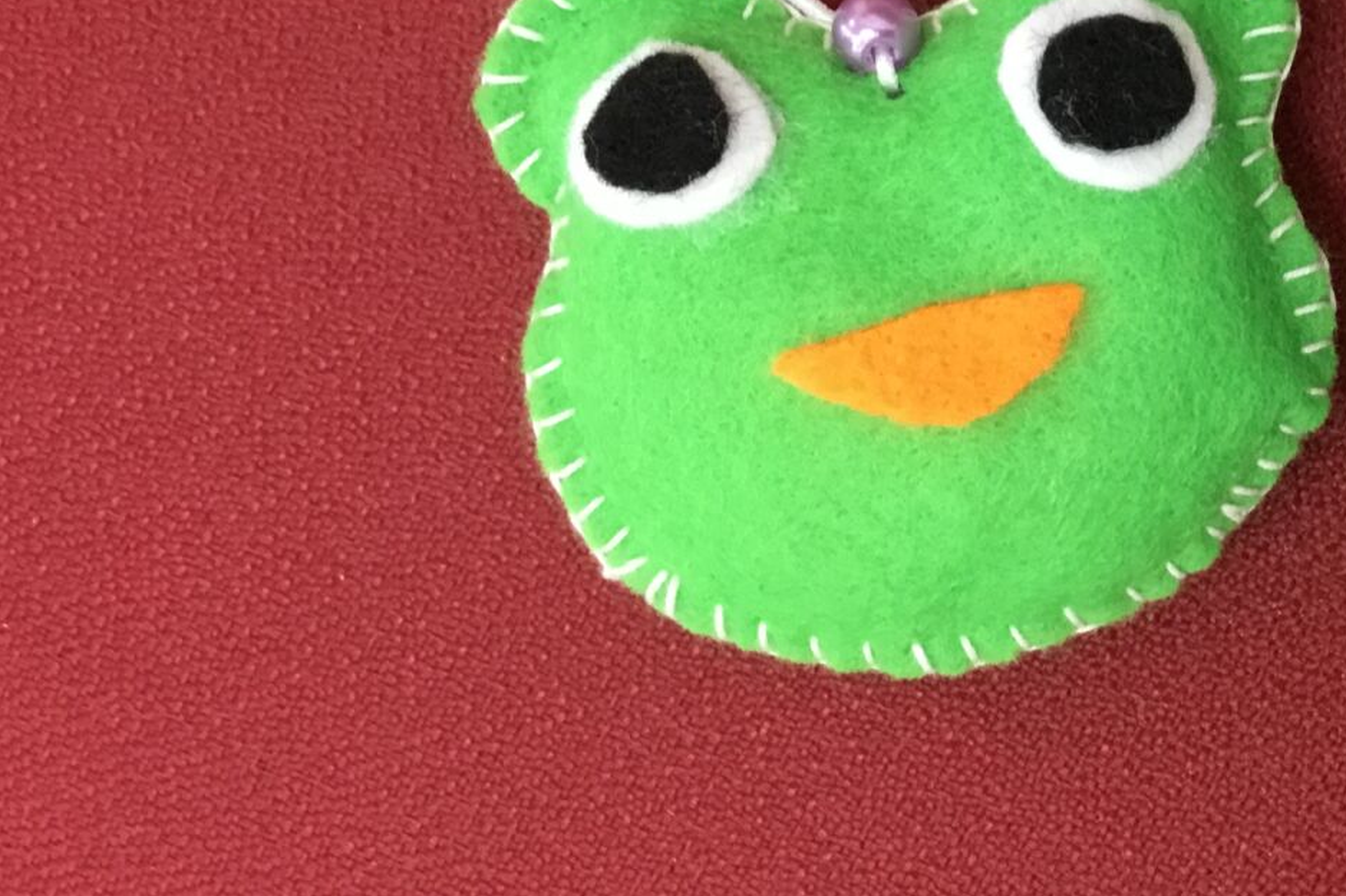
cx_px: 1342
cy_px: 54
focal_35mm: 66
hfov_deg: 28.6
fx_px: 2467
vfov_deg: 20.1
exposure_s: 1/30
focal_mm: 3.3
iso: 100
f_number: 2.4
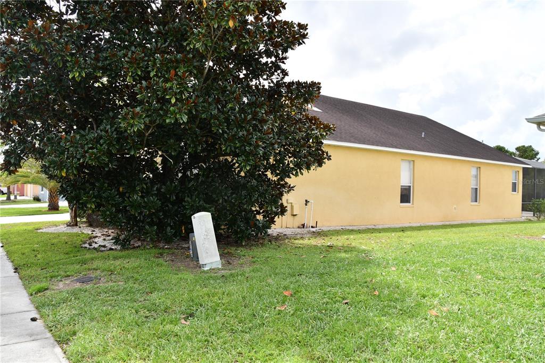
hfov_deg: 67.4
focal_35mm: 27
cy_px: 182
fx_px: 409
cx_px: 272
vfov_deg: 47.9
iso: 125
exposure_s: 1/250
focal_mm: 18
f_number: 8
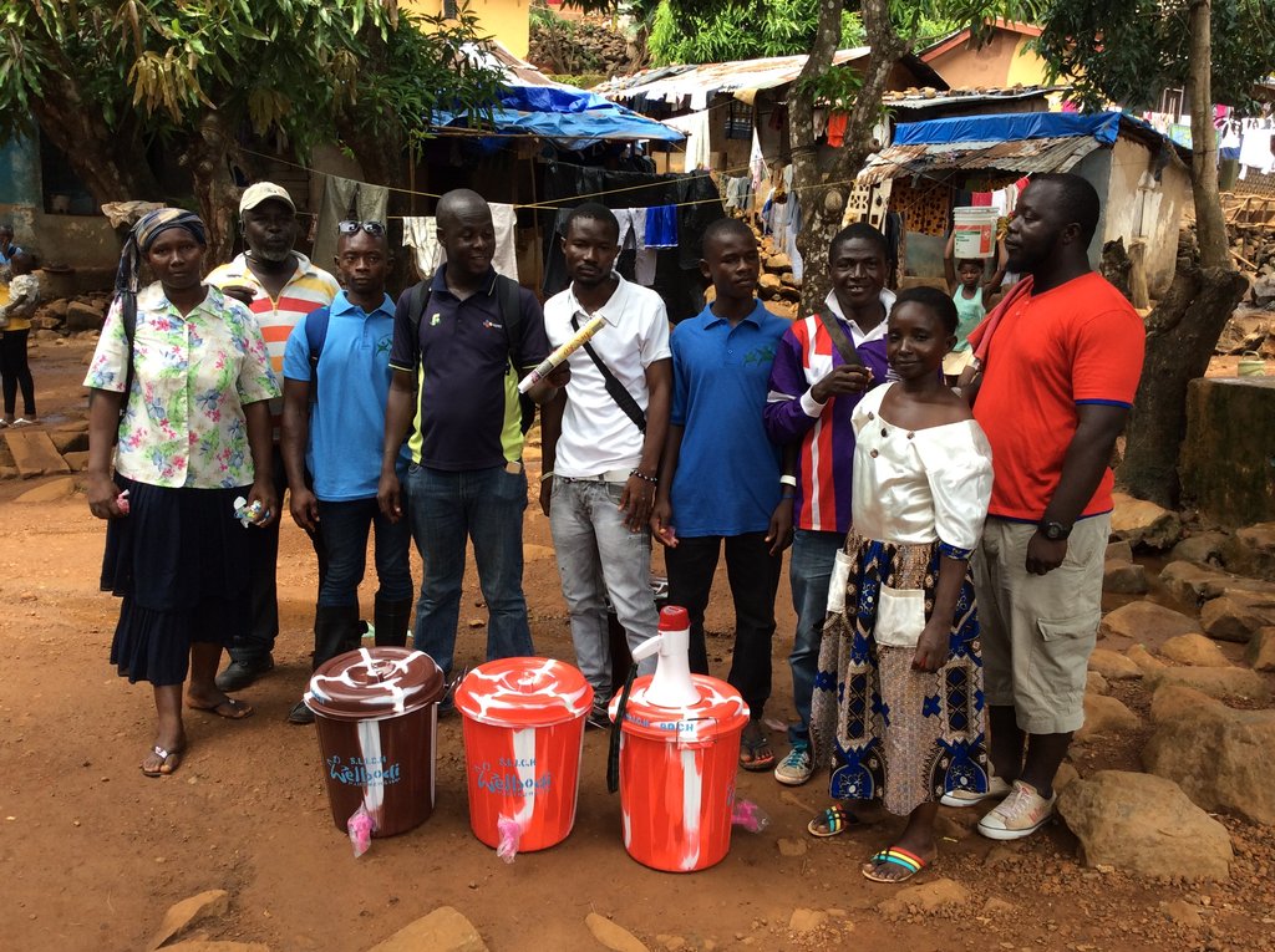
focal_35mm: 32
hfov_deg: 56.9
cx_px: 638
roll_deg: -0.9
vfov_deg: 44.1
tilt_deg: -11.6
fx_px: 1177
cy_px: 476
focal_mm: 3.3
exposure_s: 1/231
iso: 32
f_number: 2.4
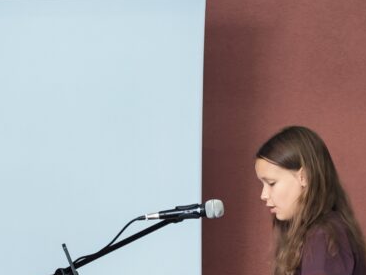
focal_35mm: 367
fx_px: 3883
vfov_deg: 4.1
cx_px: 140
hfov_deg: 5.4
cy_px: 268
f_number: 2.6
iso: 640
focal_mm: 22.48
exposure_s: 1/100
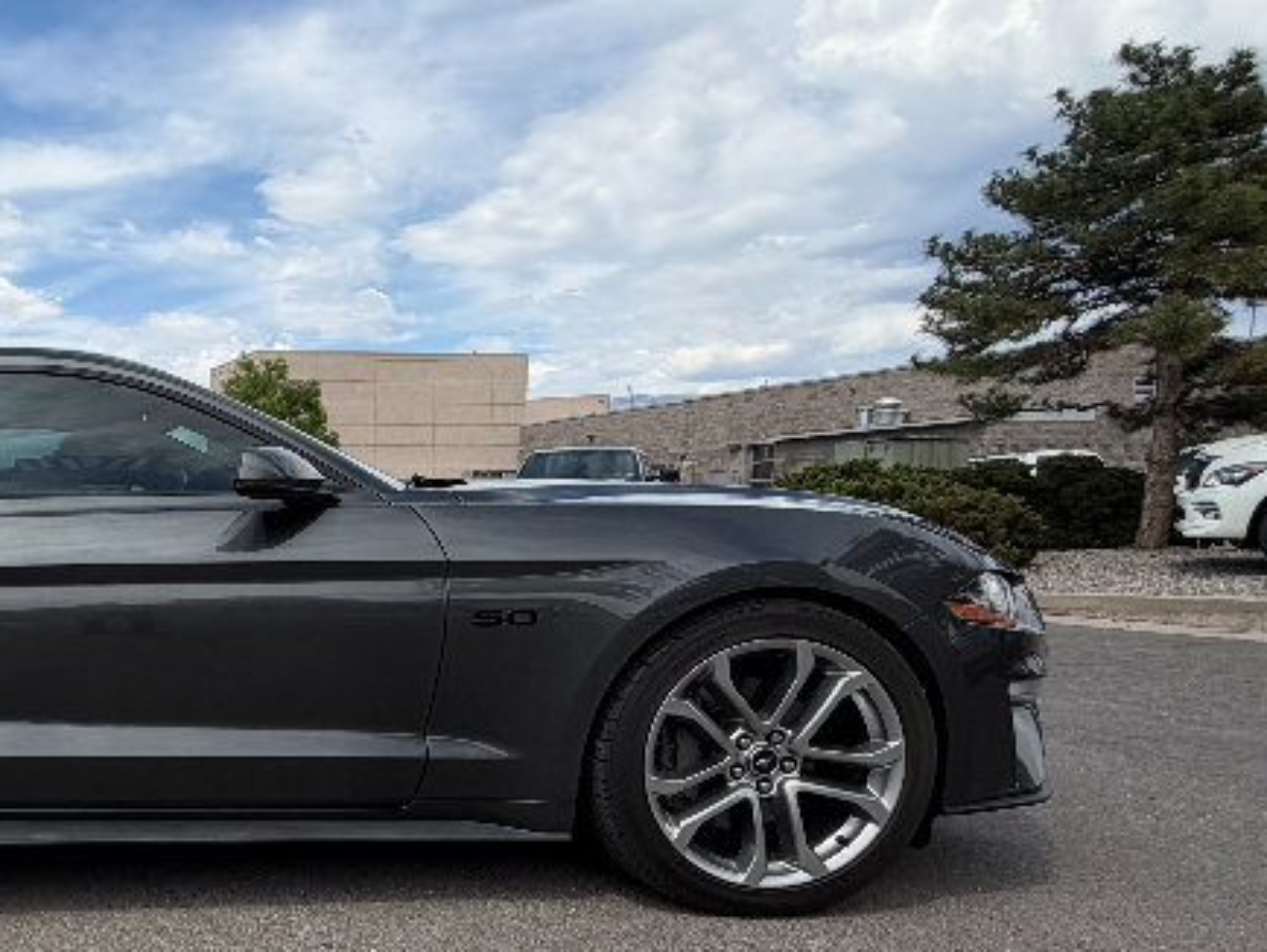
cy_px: 654
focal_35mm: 33
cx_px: 18
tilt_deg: -7.0
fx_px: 1209
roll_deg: -0.9
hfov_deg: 46.8
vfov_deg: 42.3
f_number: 2.2
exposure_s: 1/928
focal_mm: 2.22
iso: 20
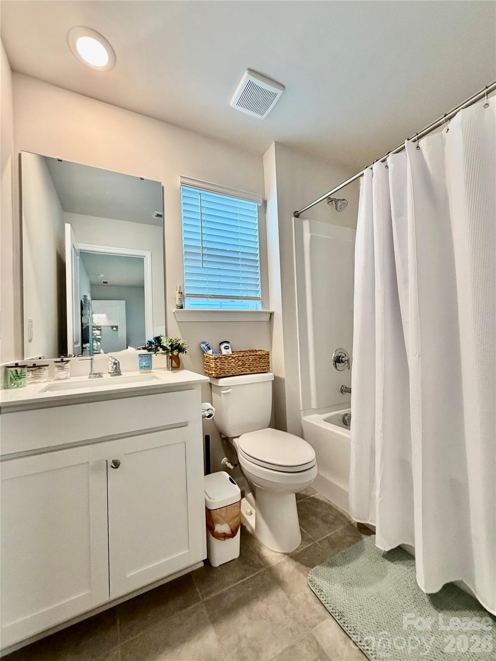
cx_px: 248
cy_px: 330
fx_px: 267
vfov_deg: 102.1
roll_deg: +2.3
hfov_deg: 85.7
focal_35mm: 14
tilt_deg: +2.5
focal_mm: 2.22
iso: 320
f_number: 2.2
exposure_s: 1/120
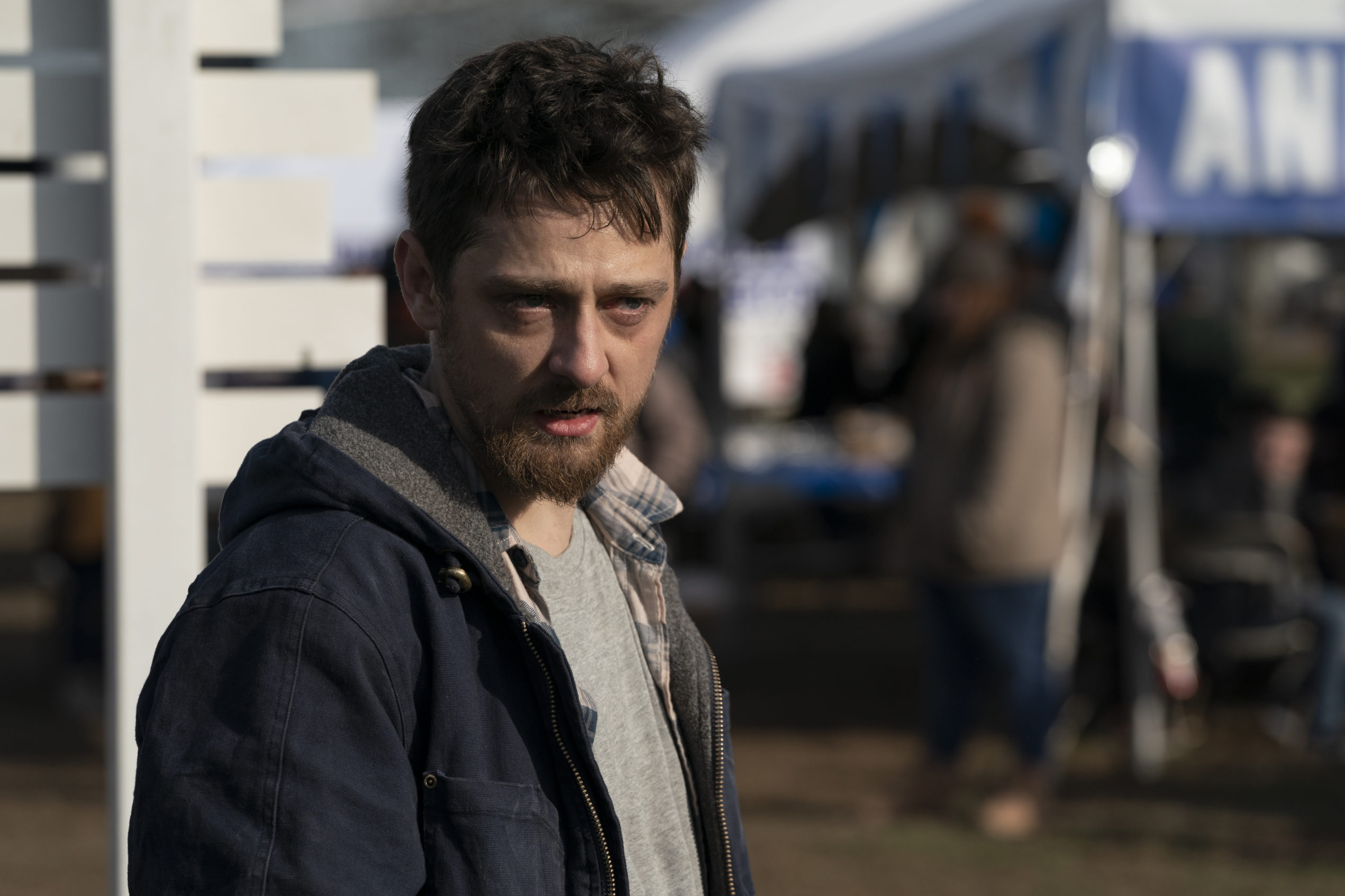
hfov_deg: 14.9
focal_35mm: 138
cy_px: 451
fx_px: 5155
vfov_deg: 9.9
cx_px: 674
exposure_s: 1/3200
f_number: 5.6
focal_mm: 137
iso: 400
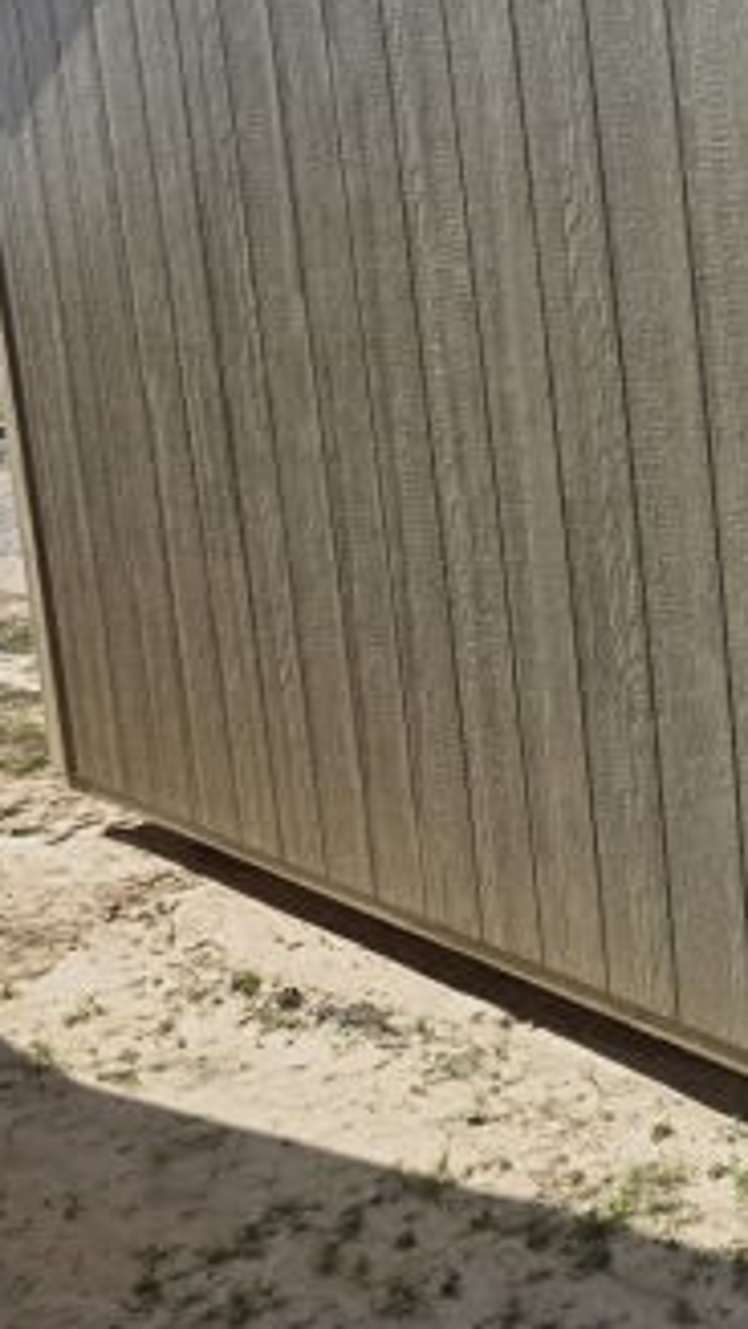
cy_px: 431
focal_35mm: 49
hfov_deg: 21.6
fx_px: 1727
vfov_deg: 41.5
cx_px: 1020
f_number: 1.7
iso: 80
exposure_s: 1/6355
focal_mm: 6.3
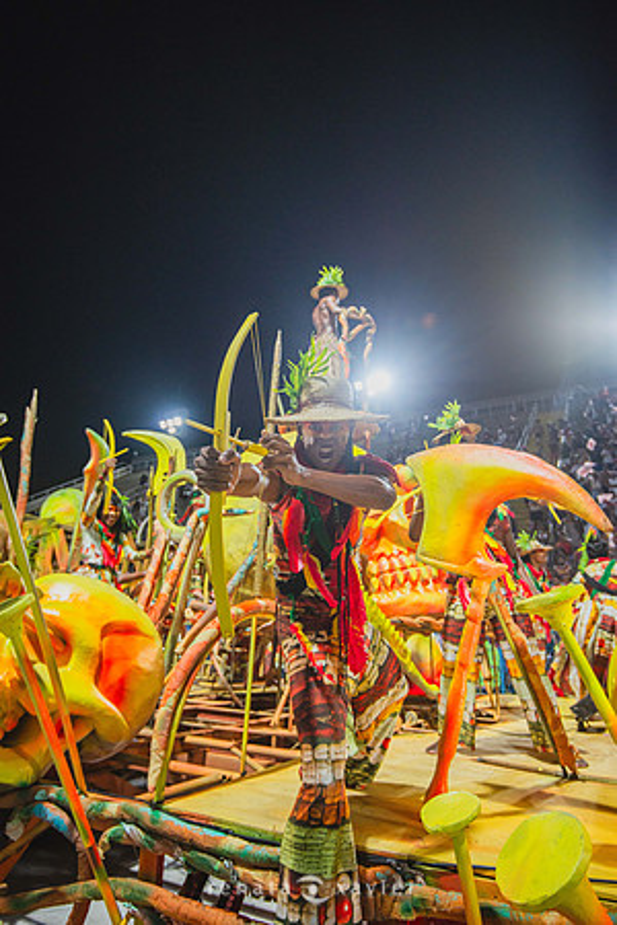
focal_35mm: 22
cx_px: 308
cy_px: 462
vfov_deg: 78.6
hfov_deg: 57.2
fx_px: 566
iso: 1600
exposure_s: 1/320
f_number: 4
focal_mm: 22
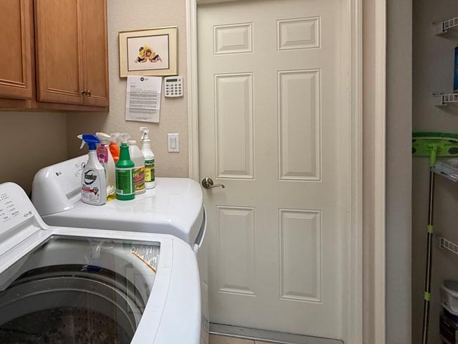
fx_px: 291
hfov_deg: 72.8
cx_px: 135
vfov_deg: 60.0
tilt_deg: -0.8
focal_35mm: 22
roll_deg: +1.0
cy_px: 122
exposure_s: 1/120
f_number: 2.2
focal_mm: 2.22
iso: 320
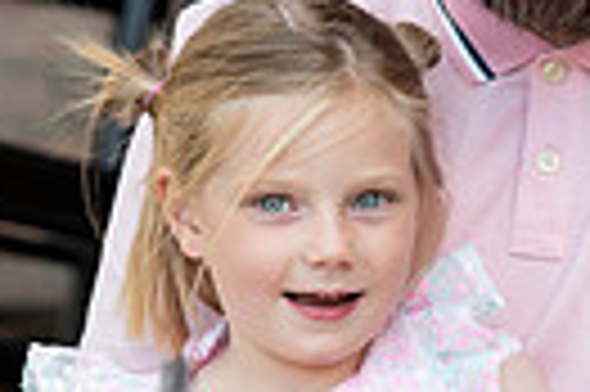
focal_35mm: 585
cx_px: 500
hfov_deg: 3.5
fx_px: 9576
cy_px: 297
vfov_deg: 2.3
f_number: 4
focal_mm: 170
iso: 200
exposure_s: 1/125
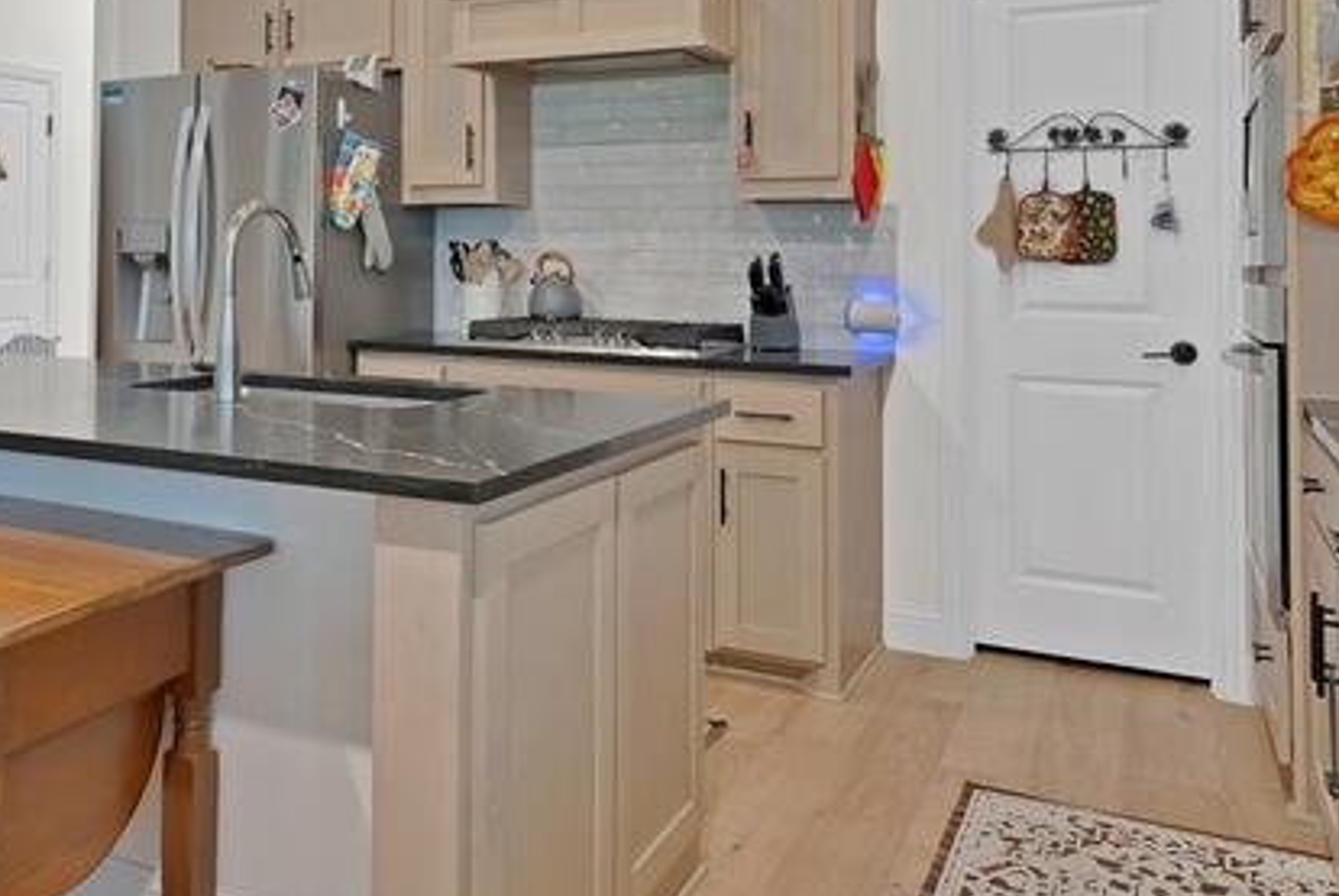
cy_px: 230
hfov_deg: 54.1
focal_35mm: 34
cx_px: 398
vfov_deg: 38.0
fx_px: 1266
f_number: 9
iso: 640
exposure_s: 2
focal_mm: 22
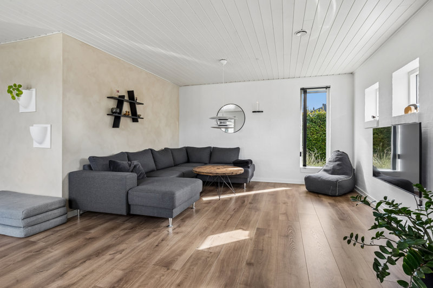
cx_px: 216
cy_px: 144
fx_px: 222
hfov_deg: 88.4
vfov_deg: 65.9
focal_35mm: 18
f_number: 8
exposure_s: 1/20
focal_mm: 18.5
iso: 200
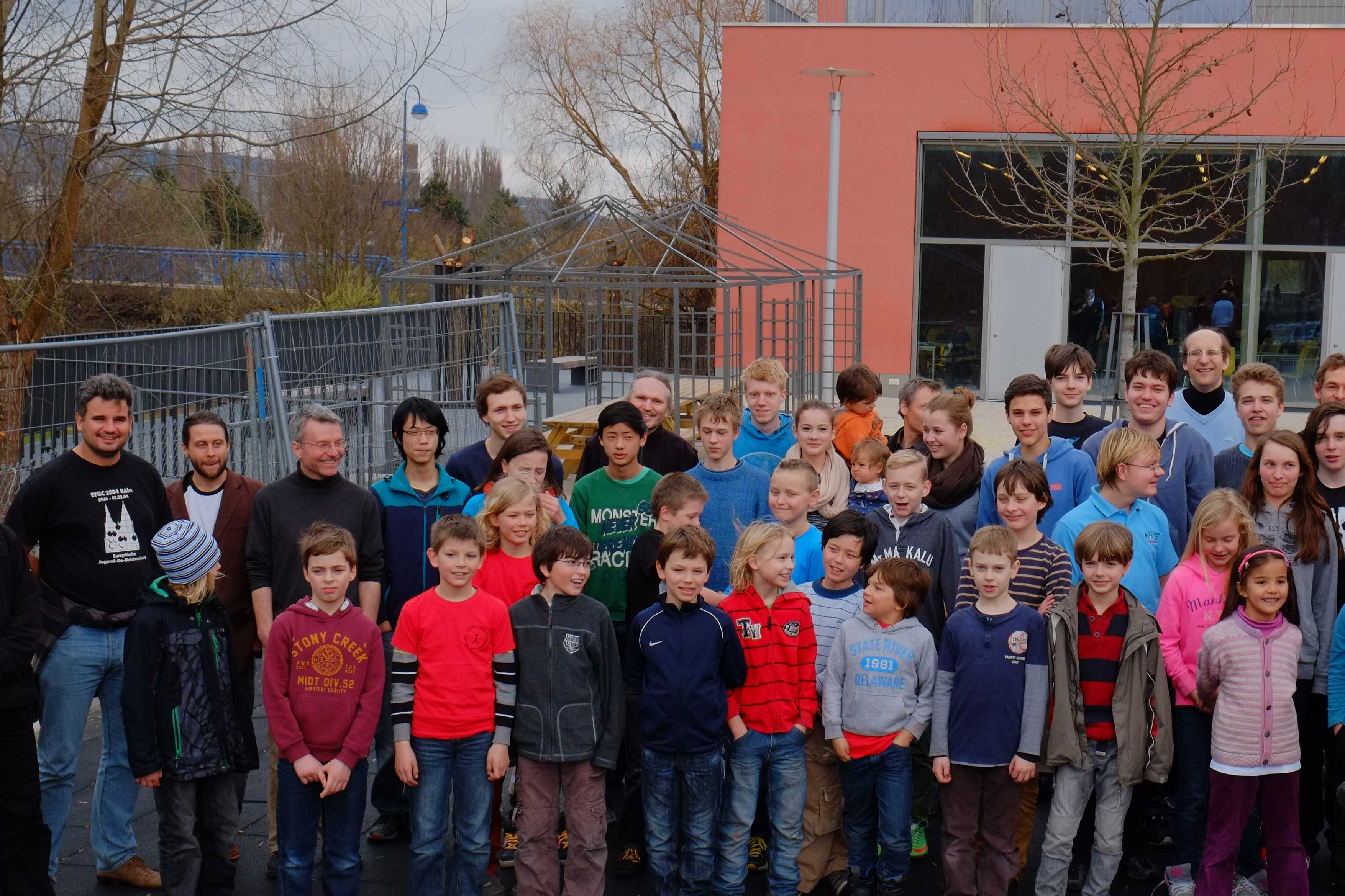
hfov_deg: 37.4
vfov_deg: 25.5
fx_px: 1980
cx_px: 793
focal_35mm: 53
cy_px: 547
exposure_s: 1/400
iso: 800
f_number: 7.1
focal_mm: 25.4
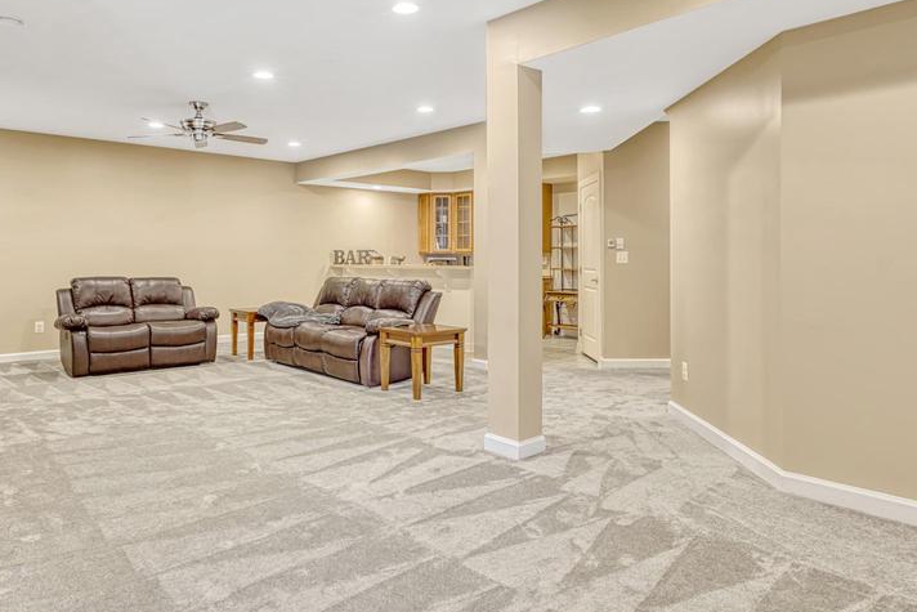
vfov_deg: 55.0
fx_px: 586
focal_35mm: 23
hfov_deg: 75.8
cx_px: 402
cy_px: 278
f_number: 8
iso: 1250
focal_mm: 16
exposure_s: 1/160
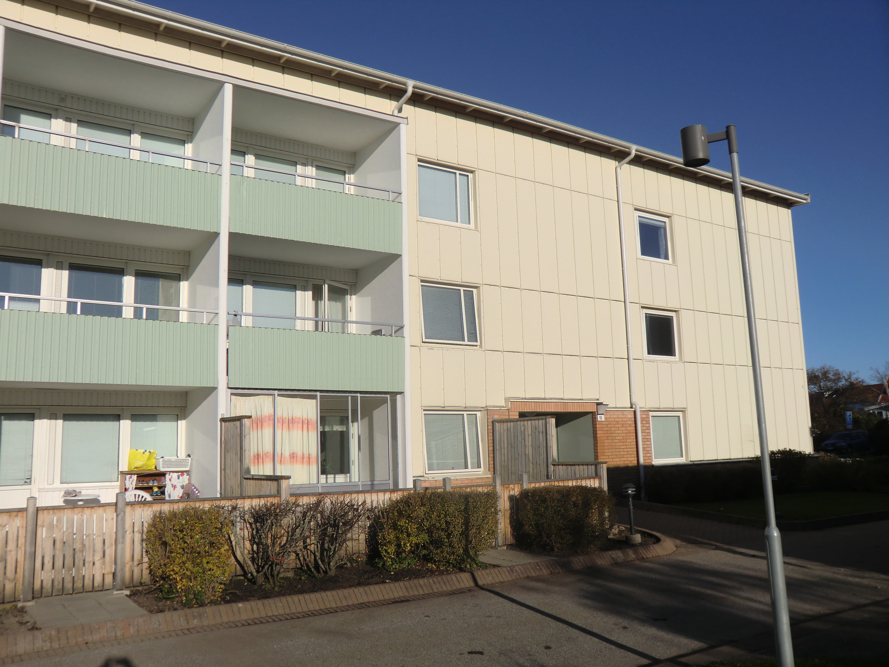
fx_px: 745
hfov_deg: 61.7
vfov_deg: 48.2
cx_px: 444
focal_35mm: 29
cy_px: 334
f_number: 7.9
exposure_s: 1/320
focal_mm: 5.2
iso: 64
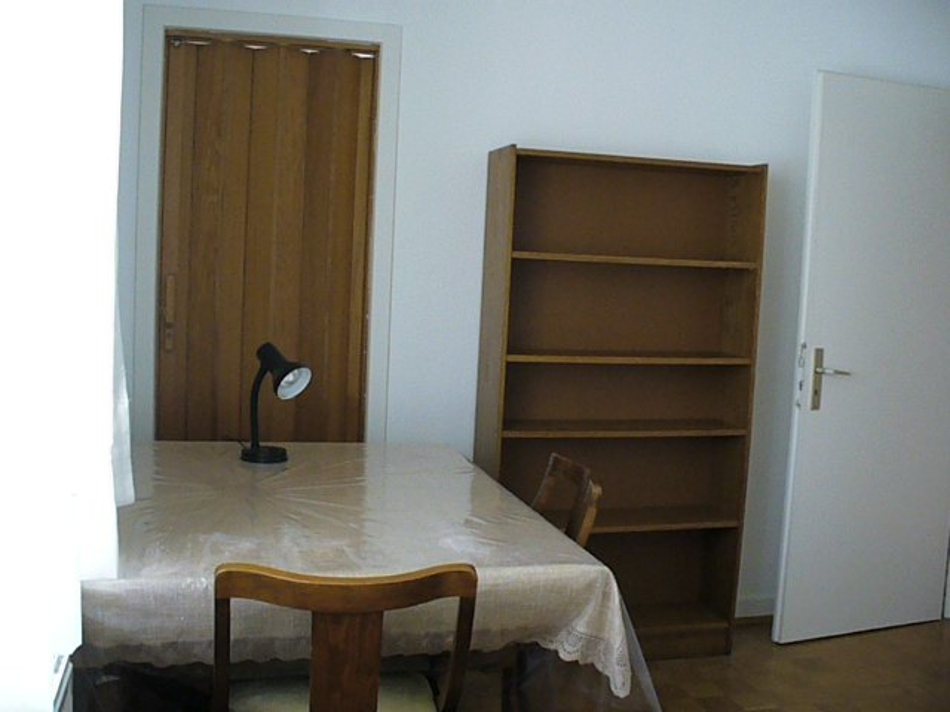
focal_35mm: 37
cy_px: 356
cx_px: 475
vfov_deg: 38.7
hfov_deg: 50.1
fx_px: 1015
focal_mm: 6.1
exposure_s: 1/40
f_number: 5.6
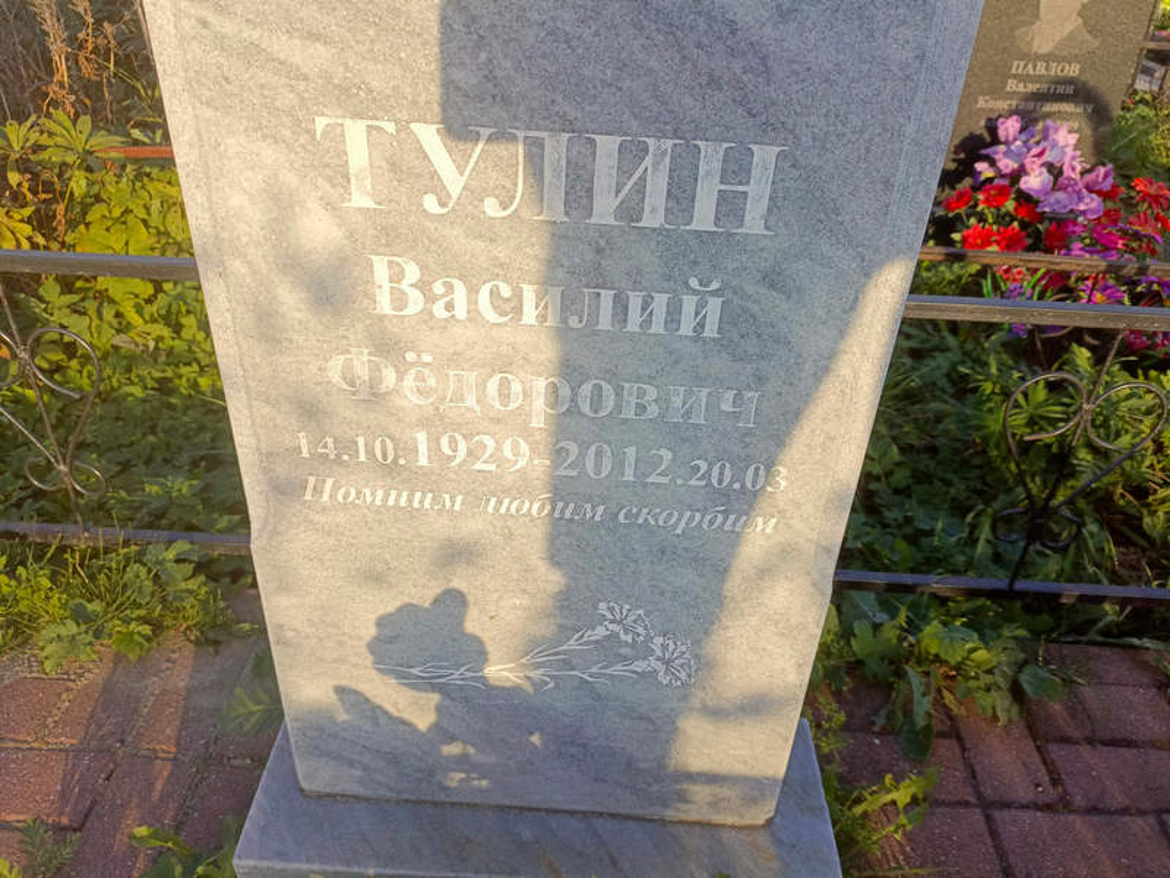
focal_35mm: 25
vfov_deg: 54.9
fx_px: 845
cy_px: 439
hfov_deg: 69.4
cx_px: 585
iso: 116
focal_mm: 4.76
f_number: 1.69
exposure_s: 1/755
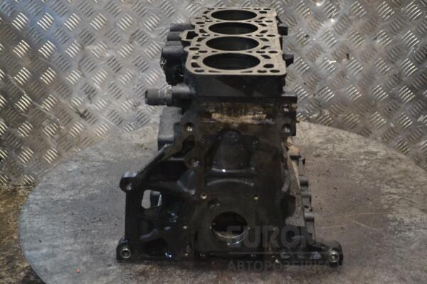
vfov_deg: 23.8
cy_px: 142
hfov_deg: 35.1
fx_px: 676
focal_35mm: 57
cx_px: 214
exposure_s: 1/100
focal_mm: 38
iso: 3200
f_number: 5
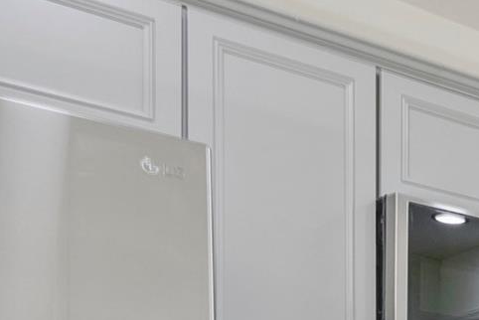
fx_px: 905
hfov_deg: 22.1
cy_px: 535
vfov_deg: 17.2
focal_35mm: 68
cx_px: 794
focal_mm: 16
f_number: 7.1
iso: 500
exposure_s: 1/10
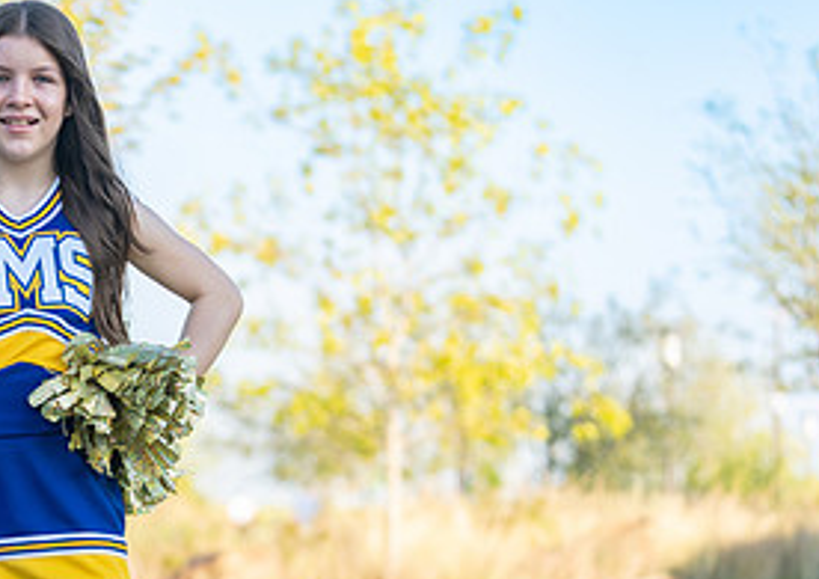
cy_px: 503
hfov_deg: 12.9
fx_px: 3592
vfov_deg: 9.2
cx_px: 43
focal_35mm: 155
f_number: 2.8
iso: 100
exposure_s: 1/400
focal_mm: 70
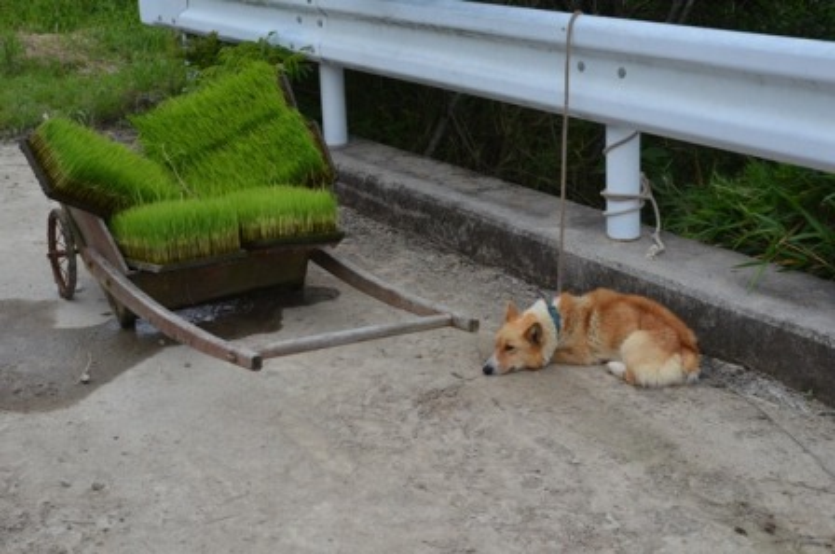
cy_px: 277
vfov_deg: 25.7
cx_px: 418
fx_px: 1216
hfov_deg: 37.9
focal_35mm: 52
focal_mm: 35
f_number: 8
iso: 1000
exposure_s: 1/640
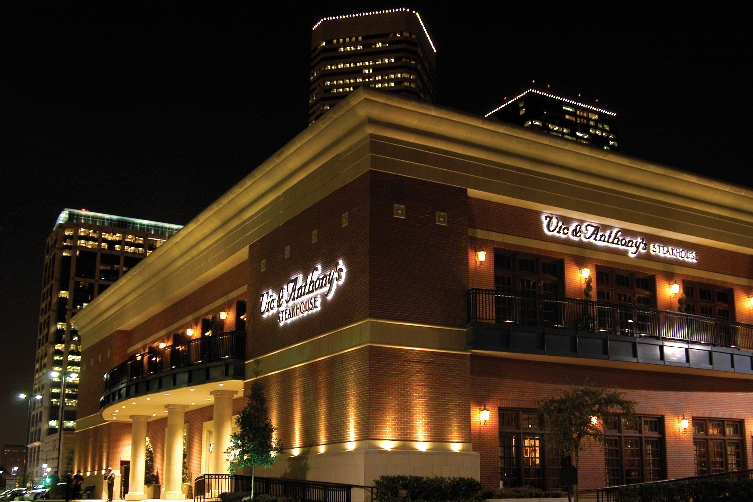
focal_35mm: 43
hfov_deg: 45.3
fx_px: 899
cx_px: 436
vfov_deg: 31.2
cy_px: 277
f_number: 4
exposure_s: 1/1.5
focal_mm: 24
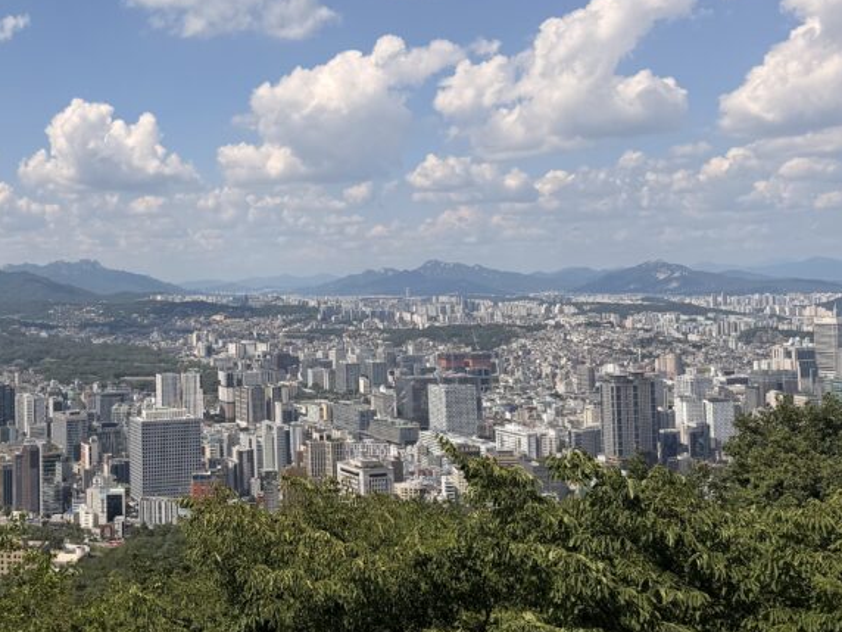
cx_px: 138
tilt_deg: +1.7
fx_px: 1046
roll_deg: +1.7
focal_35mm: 43
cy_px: 240
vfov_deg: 33.4
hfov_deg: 41.5
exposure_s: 1/8130
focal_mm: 6.76
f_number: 1.78
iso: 80
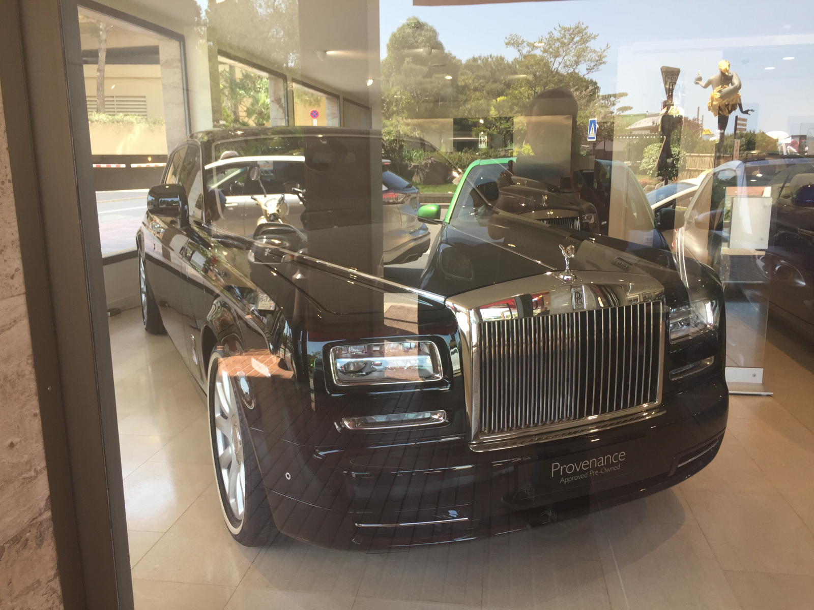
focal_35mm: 29
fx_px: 682
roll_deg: +0.2
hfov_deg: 61.7
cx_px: 407
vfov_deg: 48.2
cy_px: 305
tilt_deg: -12.1
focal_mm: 4.15
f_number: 2.2
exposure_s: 1/100
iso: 40
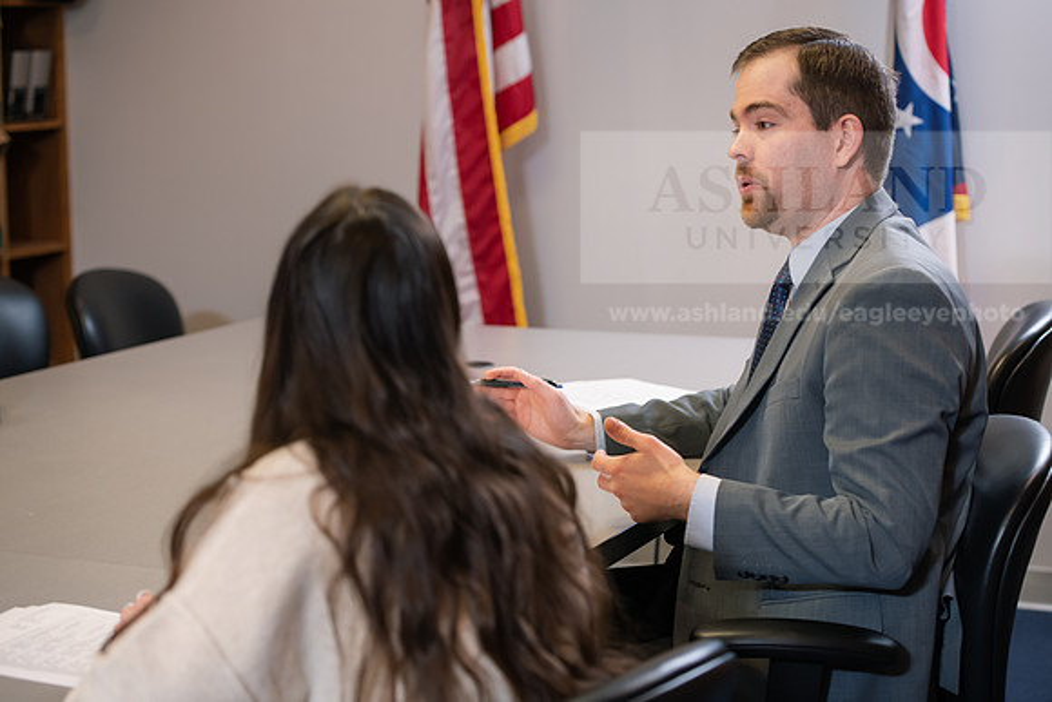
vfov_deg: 19.5
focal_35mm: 70
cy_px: 351
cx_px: 526
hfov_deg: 28.8
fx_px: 2046
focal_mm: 70
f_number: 3.5
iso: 1250
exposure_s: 1/160
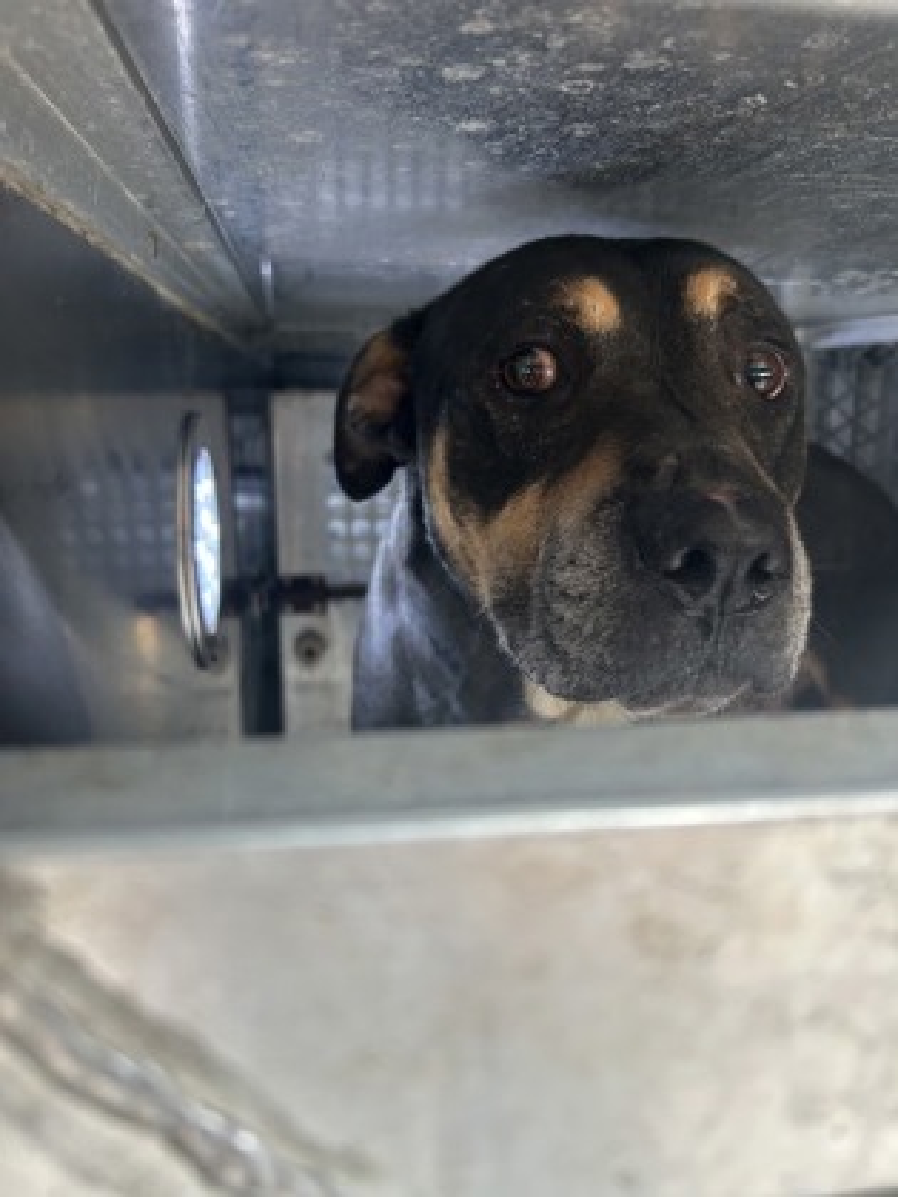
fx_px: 899
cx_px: 449
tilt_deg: -6.2
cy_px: 598
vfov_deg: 67.3
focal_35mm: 26
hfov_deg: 53.1
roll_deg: +1.4
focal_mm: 5.7
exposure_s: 1/121
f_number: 1.5
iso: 80
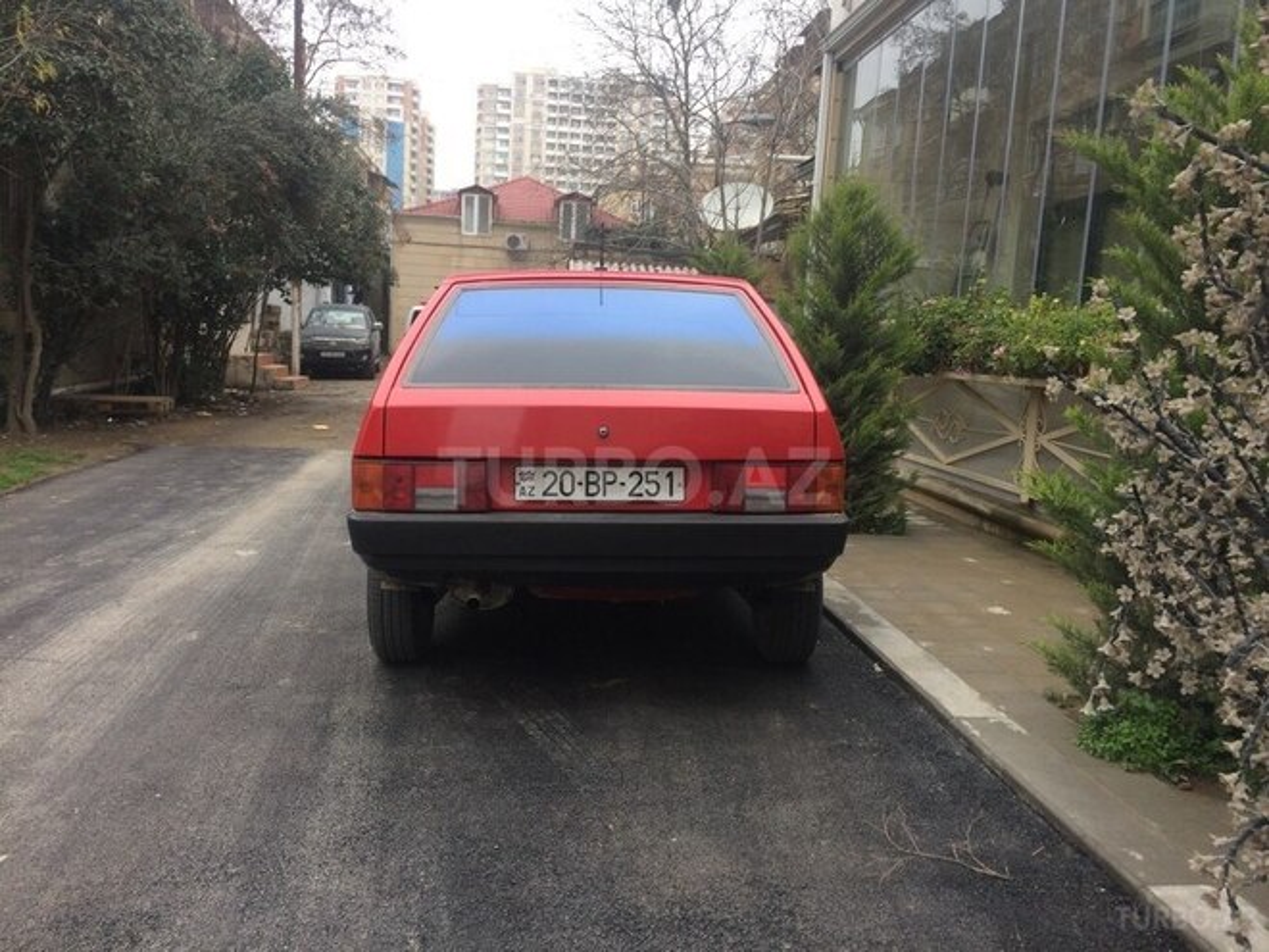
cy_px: 476
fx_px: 1063
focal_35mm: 29
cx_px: 634
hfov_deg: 61.7
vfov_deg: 48.2
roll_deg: -2.2
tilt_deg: -8.2
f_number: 2.2
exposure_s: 1/100
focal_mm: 4.15
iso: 50
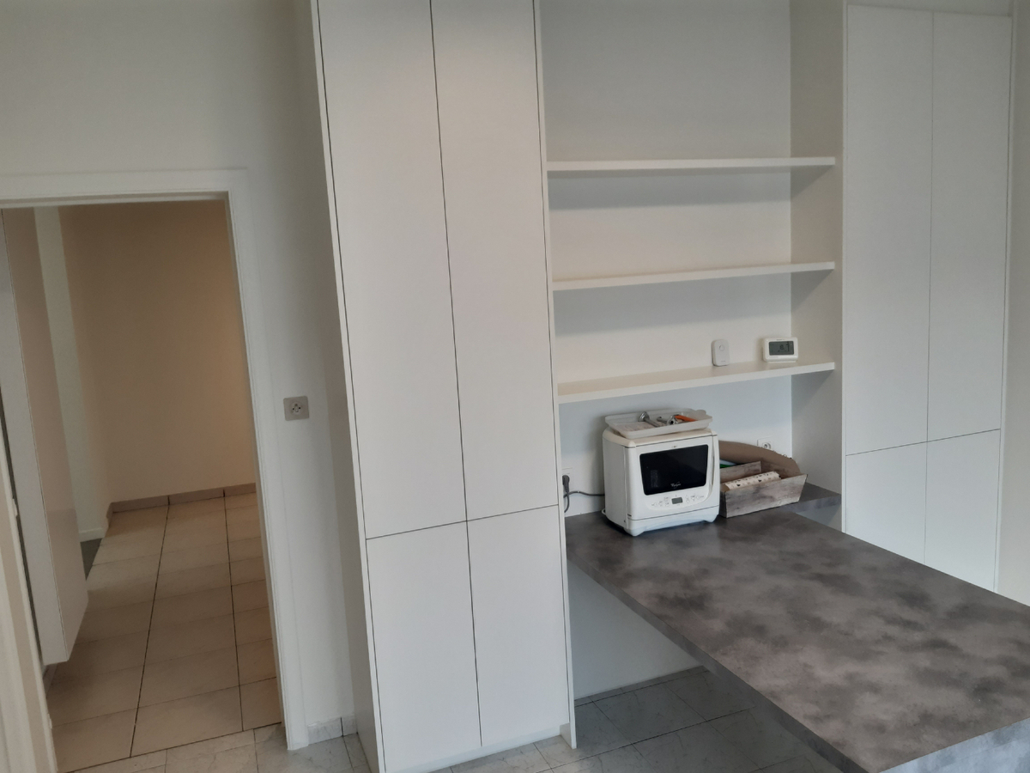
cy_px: 386
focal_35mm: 26
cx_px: 515
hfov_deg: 67.3
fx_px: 774
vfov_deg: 53.1
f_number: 1.7
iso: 64
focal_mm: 3.92
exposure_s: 1/50
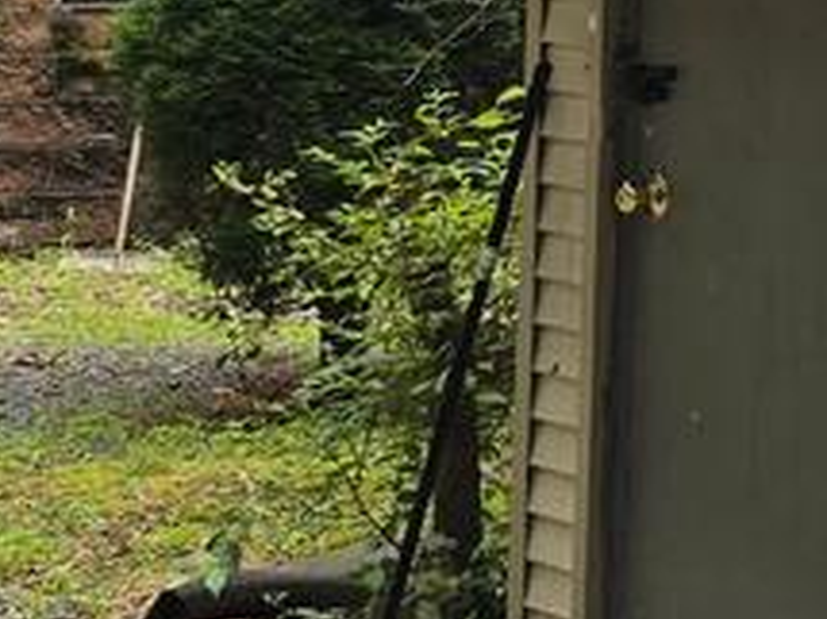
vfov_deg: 9.5
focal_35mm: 154
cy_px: -161
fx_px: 3677
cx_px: 2493
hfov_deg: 9.8
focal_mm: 6.3
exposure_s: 1/180
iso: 12
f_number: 1.7
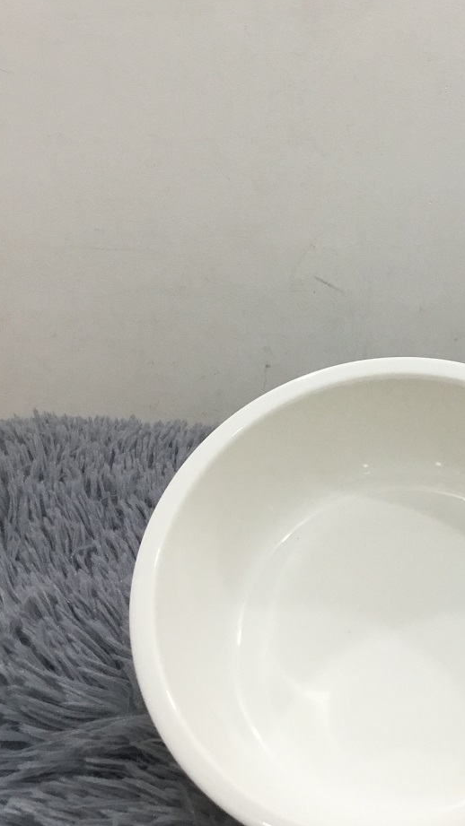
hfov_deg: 26.5
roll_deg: -0.2
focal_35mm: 44
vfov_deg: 46.3
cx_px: 382
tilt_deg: -19.0
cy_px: 475
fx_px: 965
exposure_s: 1/33
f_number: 2.4
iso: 50
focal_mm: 3.3
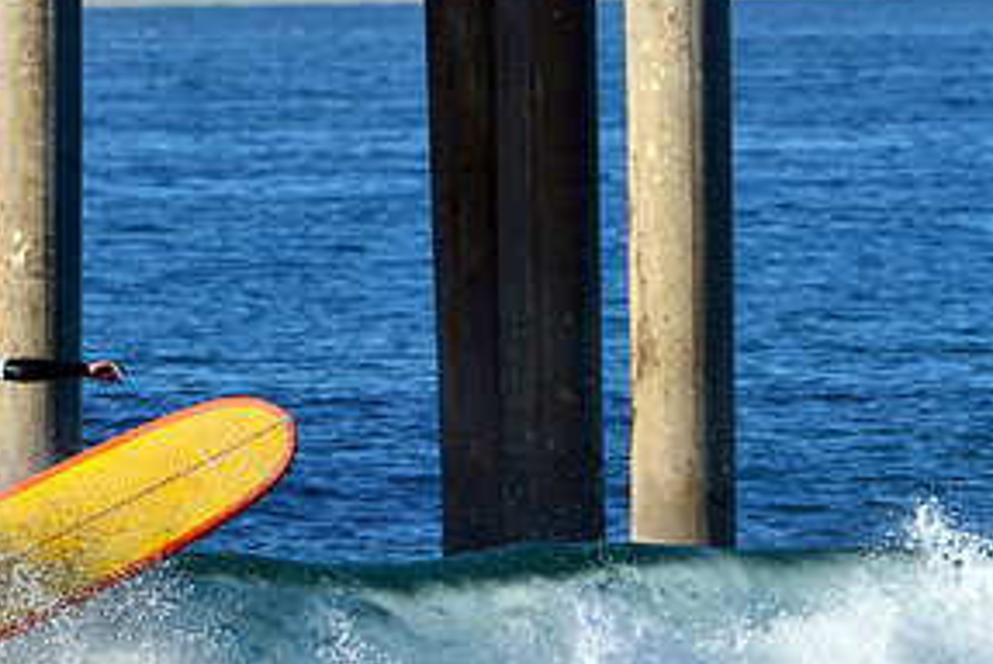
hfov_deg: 1.9
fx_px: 30676
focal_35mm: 1111
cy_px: 455
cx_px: 367
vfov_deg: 1.2
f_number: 11
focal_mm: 550
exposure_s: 1/640
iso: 320
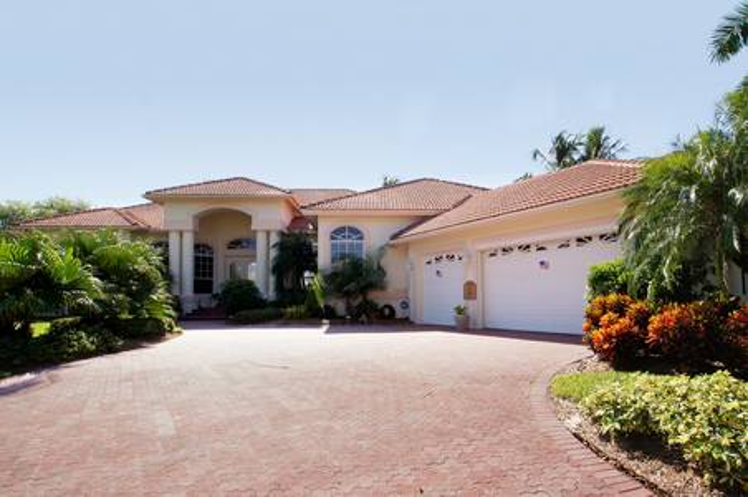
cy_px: 248
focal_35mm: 16
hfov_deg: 95.1
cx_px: 374
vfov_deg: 71.9
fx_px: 342
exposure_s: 1/40
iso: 100
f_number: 13
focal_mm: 11
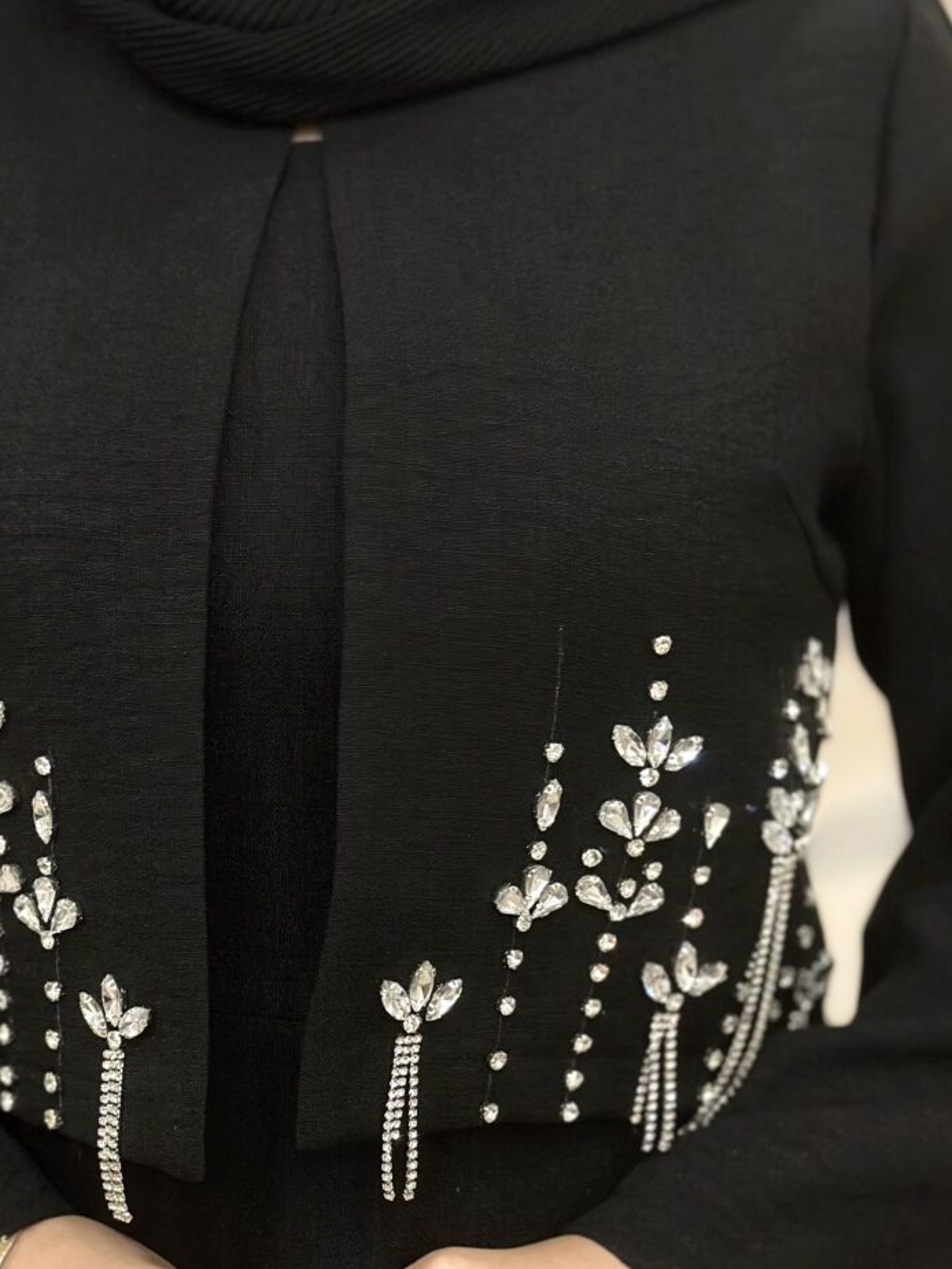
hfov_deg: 17.7
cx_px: 248
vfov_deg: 23.6
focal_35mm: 83
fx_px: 3043
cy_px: 680
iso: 250
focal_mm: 6.86
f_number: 1.78
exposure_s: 1/50
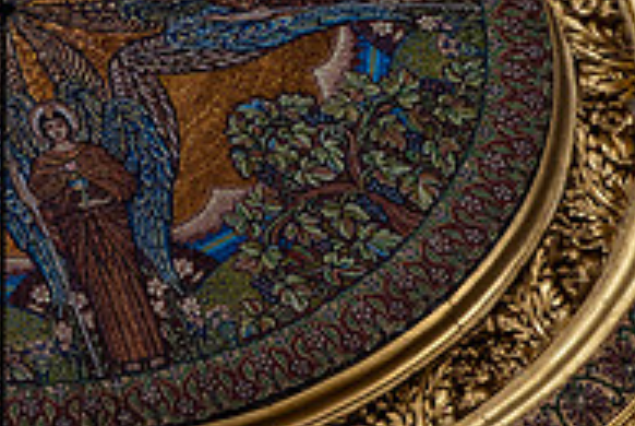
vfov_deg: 6.5
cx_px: -7
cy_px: 74
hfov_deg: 9.6
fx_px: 3745
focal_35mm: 212
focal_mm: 47
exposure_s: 1/30
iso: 200
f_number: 2.8
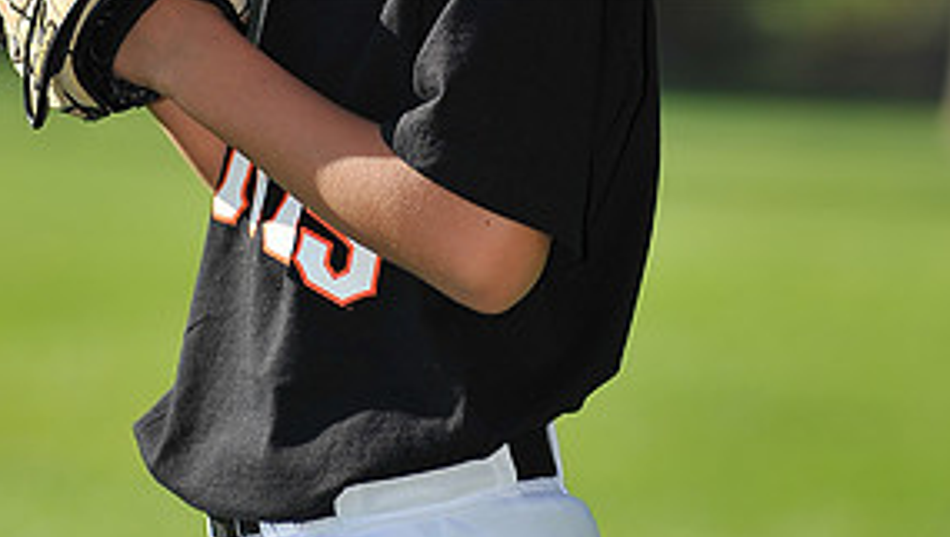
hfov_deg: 5.6
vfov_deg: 3.2
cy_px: -110
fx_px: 9658
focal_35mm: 383
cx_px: 400
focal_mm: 180
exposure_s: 1/1250
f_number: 4.5
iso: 200
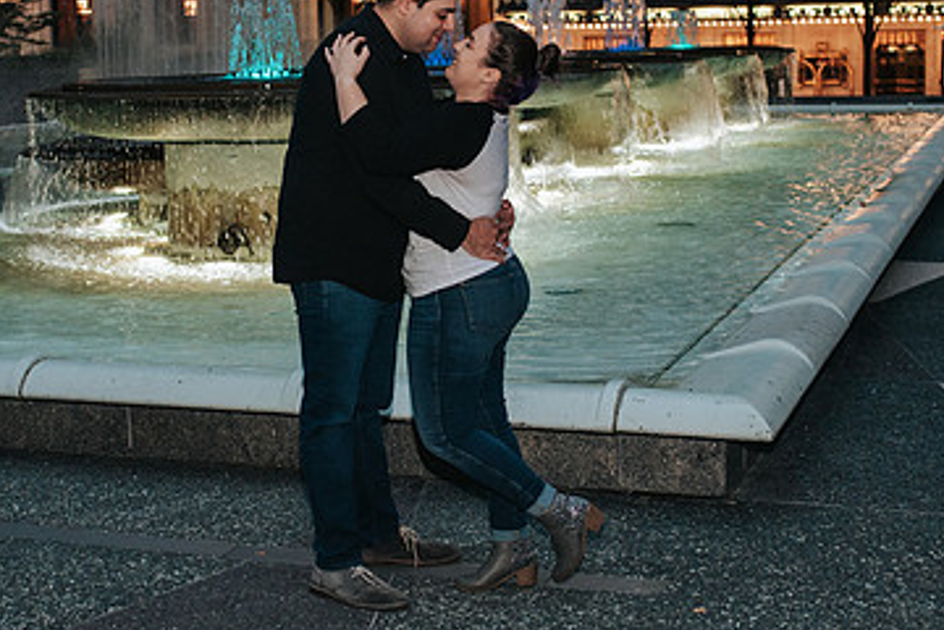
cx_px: 387
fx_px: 1731
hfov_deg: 30.4
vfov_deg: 20.6
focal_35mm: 66
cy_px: 237
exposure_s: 1/125
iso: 1000
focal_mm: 35
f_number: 3.5
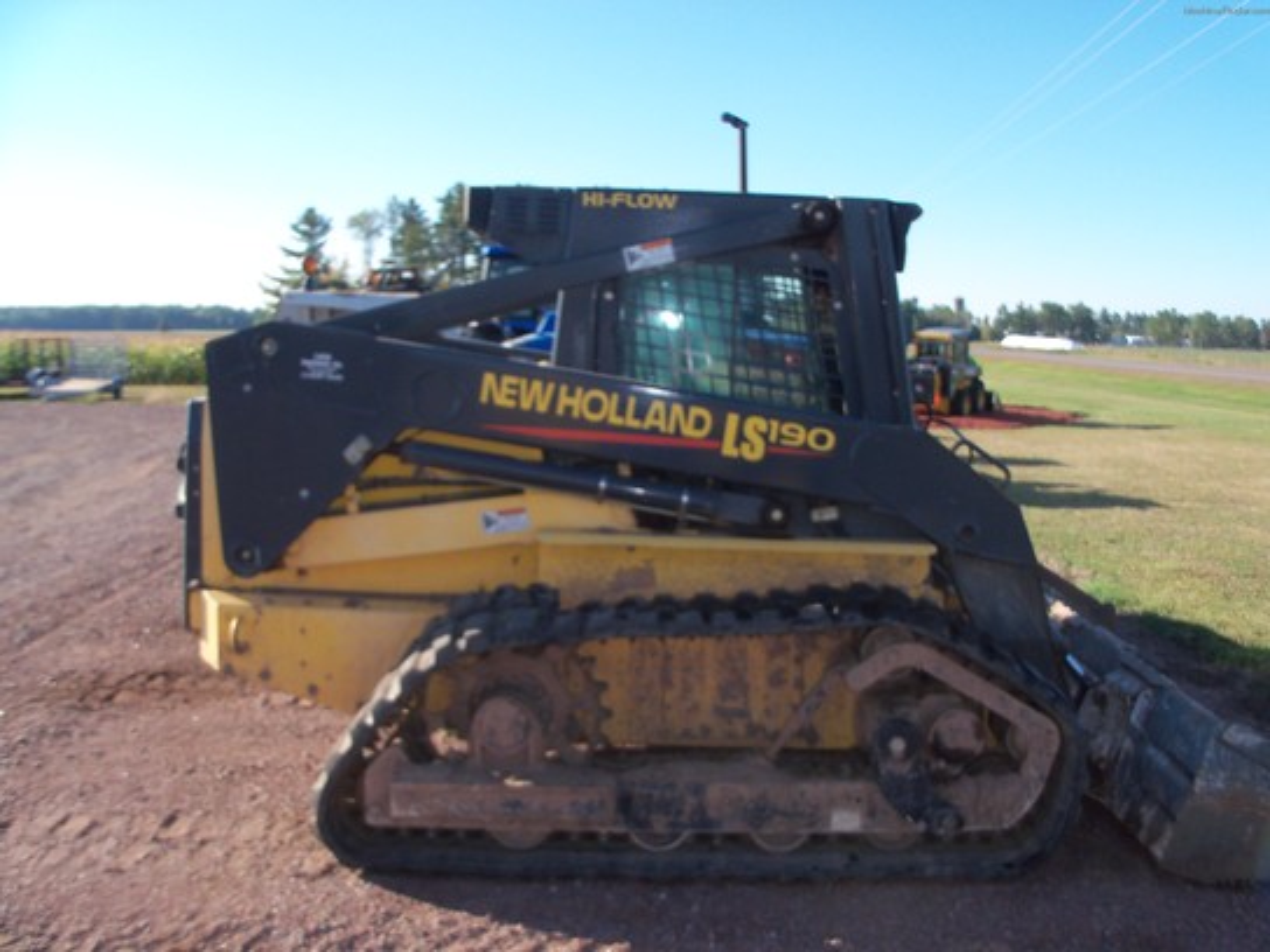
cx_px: 635
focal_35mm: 35
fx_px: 1284
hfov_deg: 52.6
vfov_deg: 40.7
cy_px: 476
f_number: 3
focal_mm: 6.3
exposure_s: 1/500
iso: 80
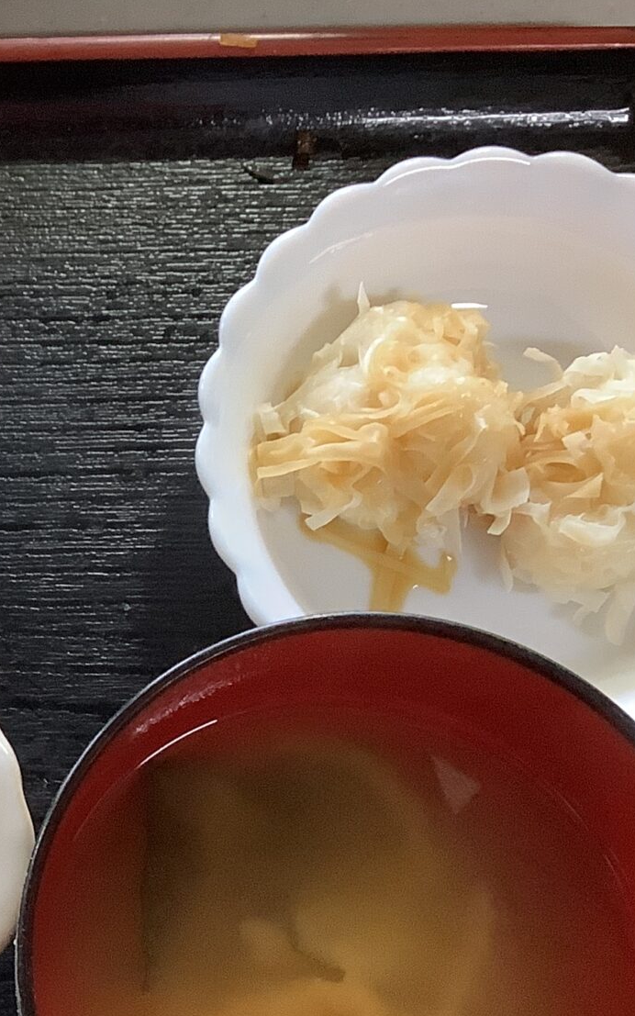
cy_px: 775
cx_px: -204
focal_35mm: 76
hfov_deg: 16.2
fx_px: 2104
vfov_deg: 26.8
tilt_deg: -78.0
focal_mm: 3.3
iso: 250
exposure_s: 1/60
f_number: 2.4
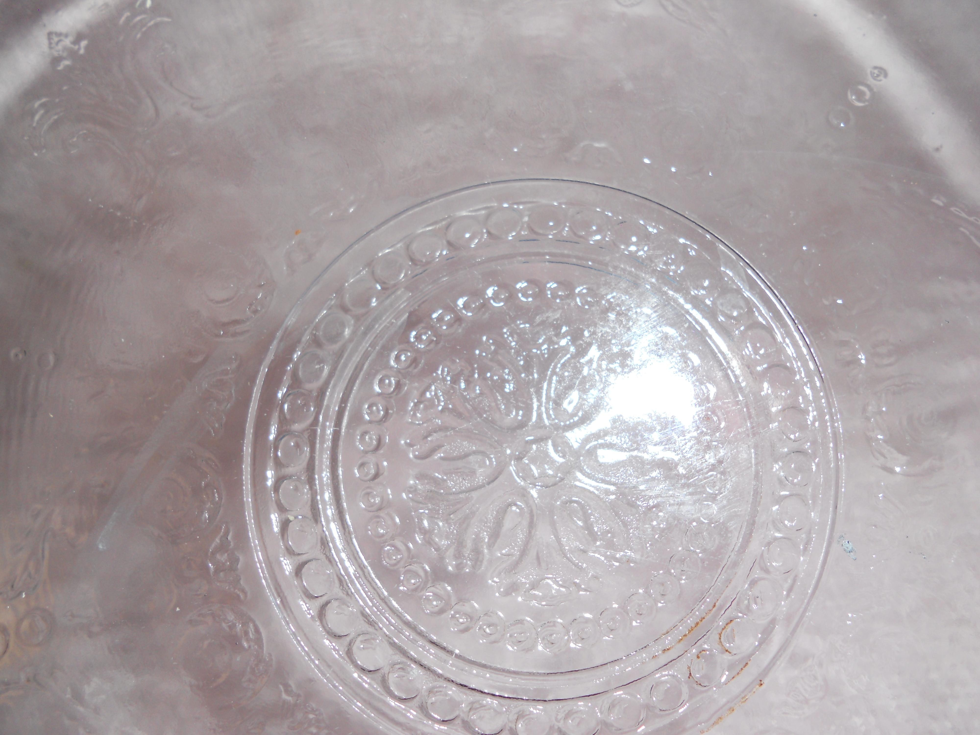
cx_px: 490
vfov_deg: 44.2
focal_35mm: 32
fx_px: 906
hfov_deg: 56.8
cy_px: 368
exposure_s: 1/25
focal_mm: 5.8
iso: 80
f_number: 8.8
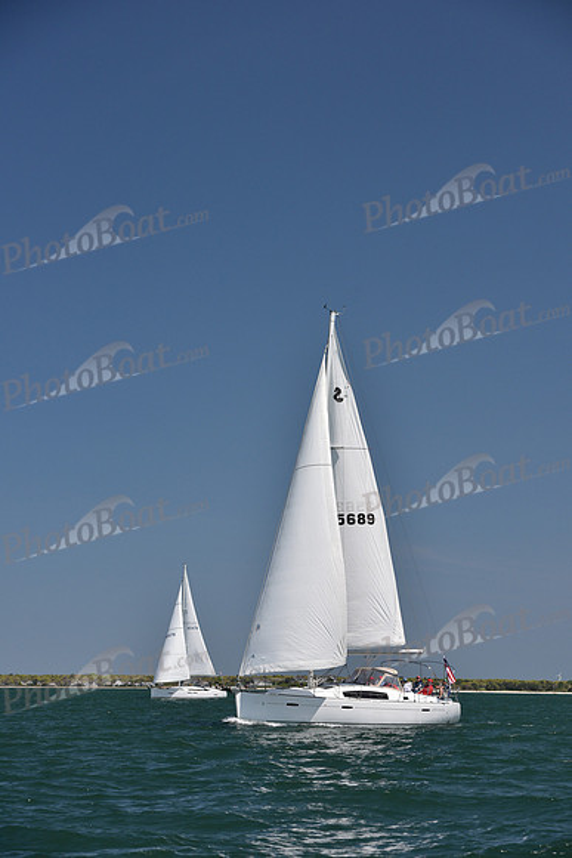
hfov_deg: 14.4
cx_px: 286
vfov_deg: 21.5
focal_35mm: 95
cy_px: 429
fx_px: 2263
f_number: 7.1
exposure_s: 1/800
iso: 320
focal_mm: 95
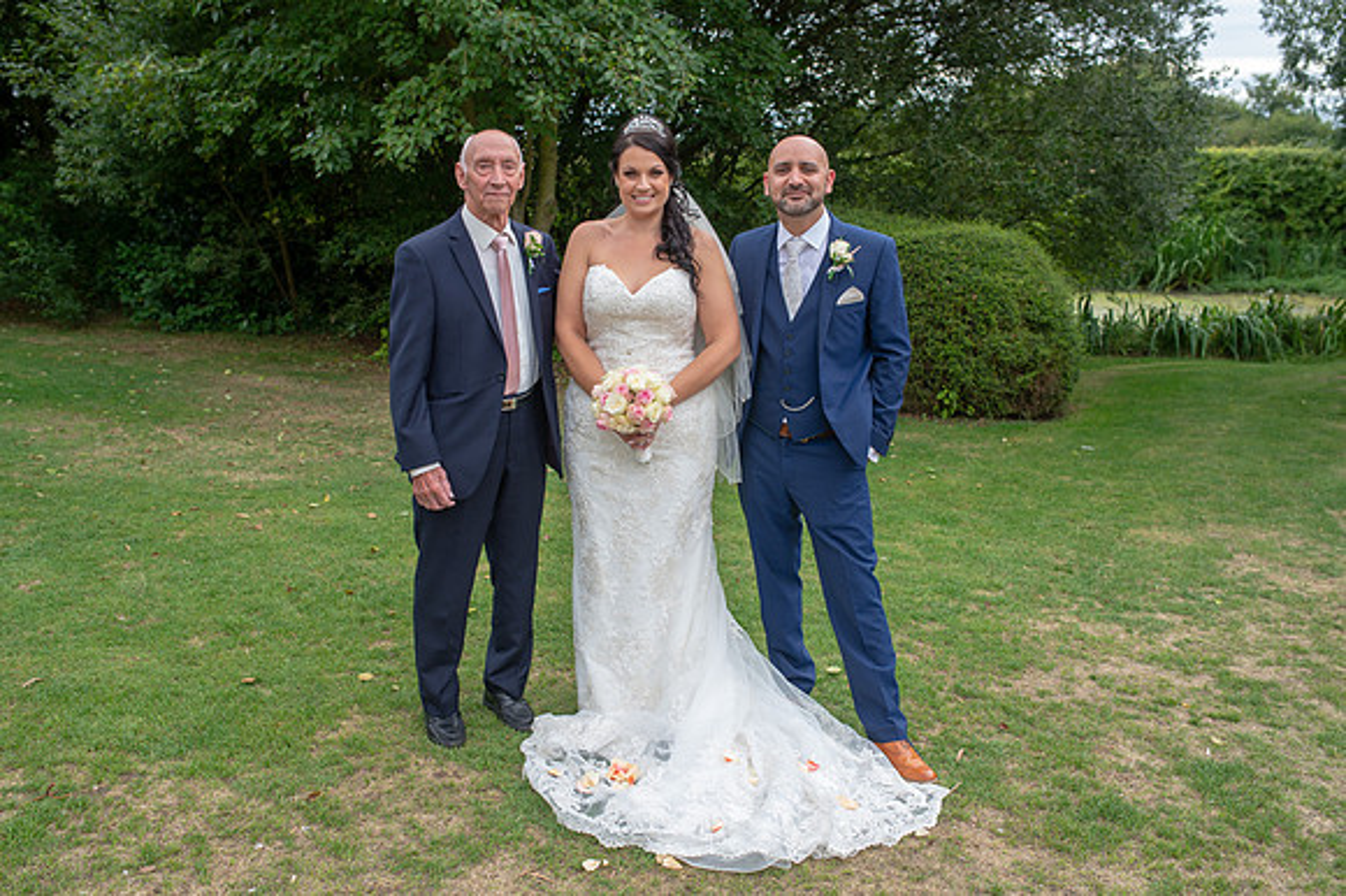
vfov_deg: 37.8
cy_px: 448
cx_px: 673
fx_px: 1308
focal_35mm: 35
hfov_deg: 54.5
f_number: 4.5
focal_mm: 35
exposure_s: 1/160
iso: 100
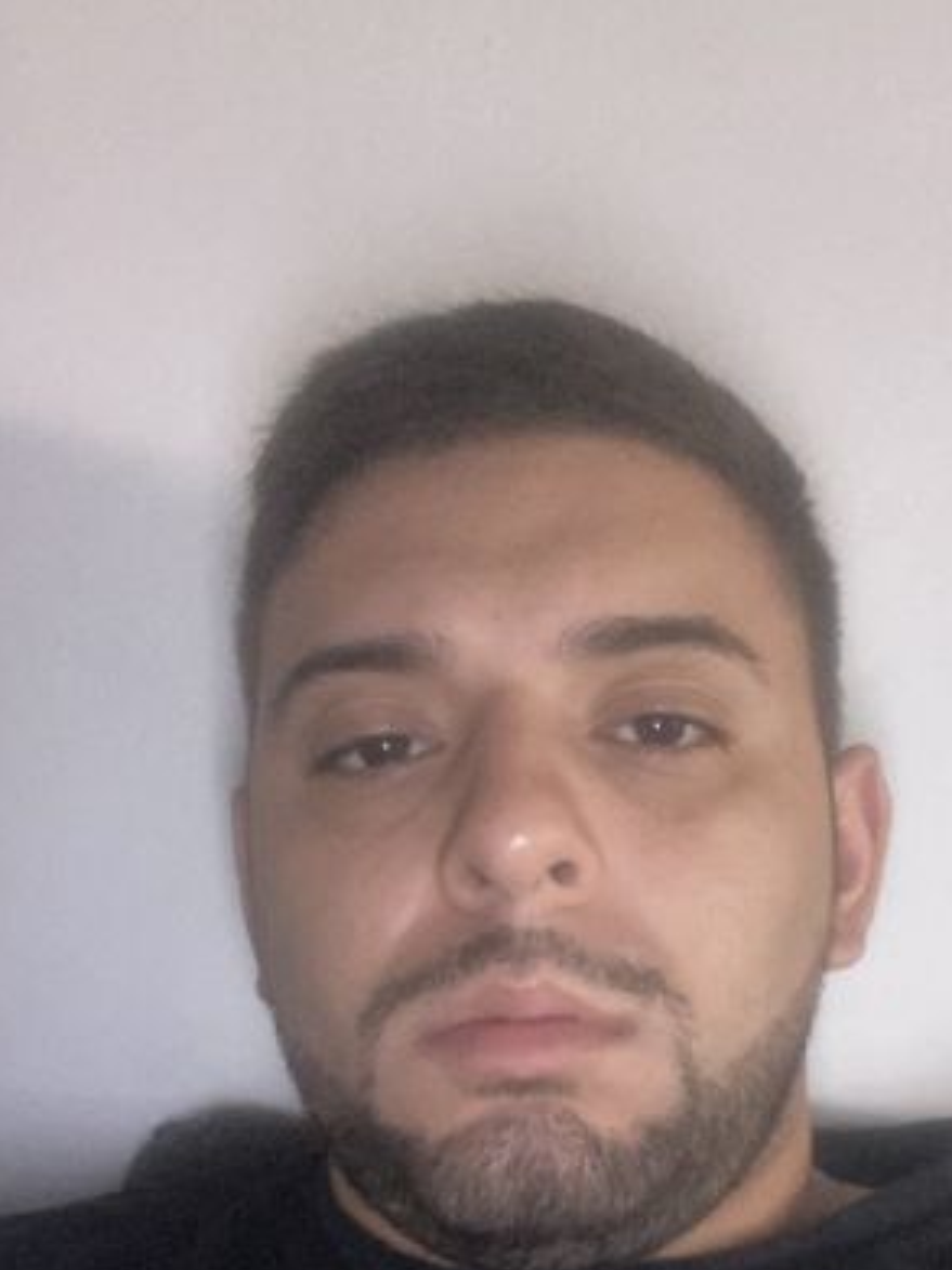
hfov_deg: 31.5
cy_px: 945
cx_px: 539
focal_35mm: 46
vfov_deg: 40.2
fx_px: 1688
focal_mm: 2.71
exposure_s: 1/26
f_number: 2.2
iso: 400
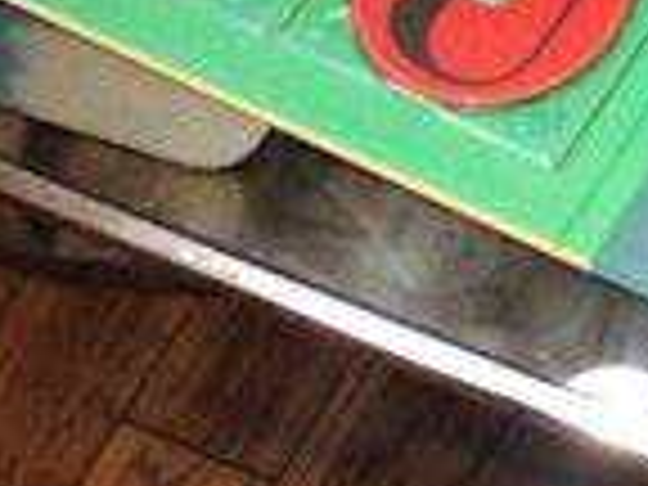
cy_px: 130
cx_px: 1233
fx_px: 2733
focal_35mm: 146
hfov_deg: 12.2
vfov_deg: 10.1
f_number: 2.4
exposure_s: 1/20
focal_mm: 4.28
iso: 250
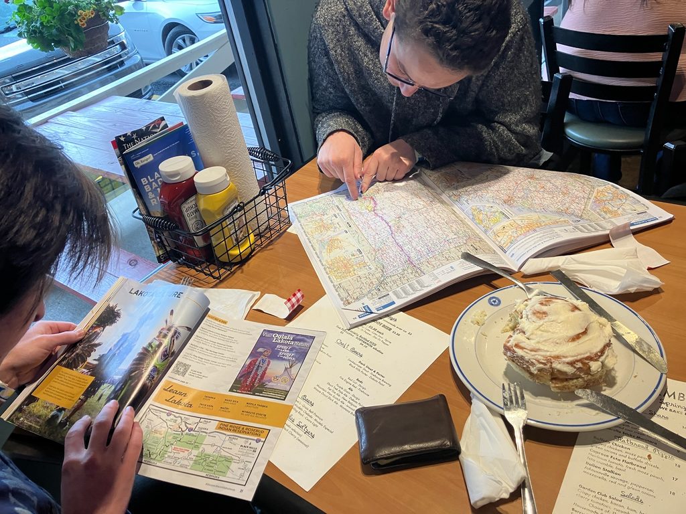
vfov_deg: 49.7
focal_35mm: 28
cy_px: 257
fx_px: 555
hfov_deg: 63.4
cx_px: 343
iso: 64
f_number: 1.8
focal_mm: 3.99
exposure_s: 1/60
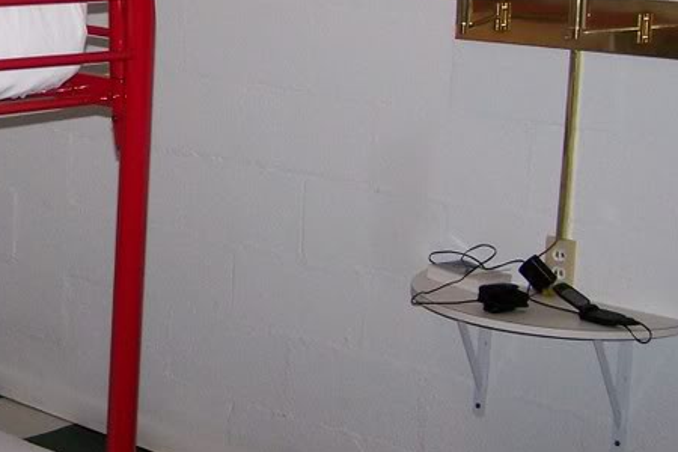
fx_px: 1695
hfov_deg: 21.8
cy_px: 96
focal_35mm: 90
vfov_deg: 15.1
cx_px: 6
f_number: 2.8
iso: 160
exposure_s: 1/60
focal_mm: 6.3
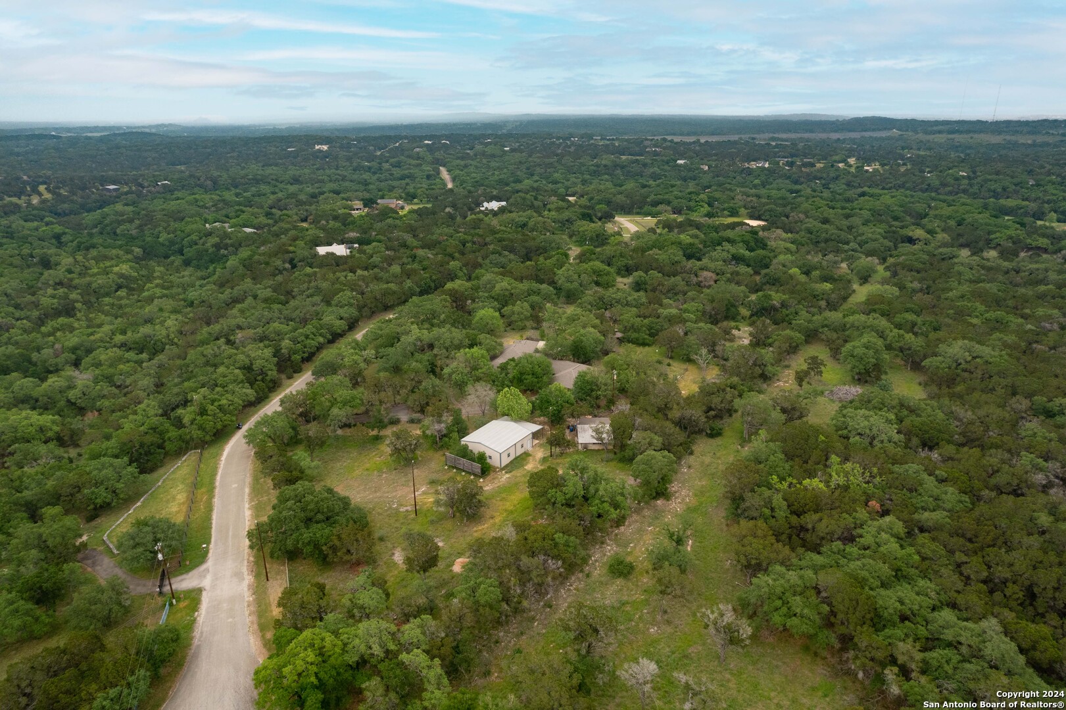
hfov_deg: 78.6
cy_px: 355
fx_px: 651
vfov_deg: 57.2
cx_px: 533
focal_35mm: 22
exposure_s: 1/1000
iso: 110
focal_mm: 8.38
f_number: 2.8
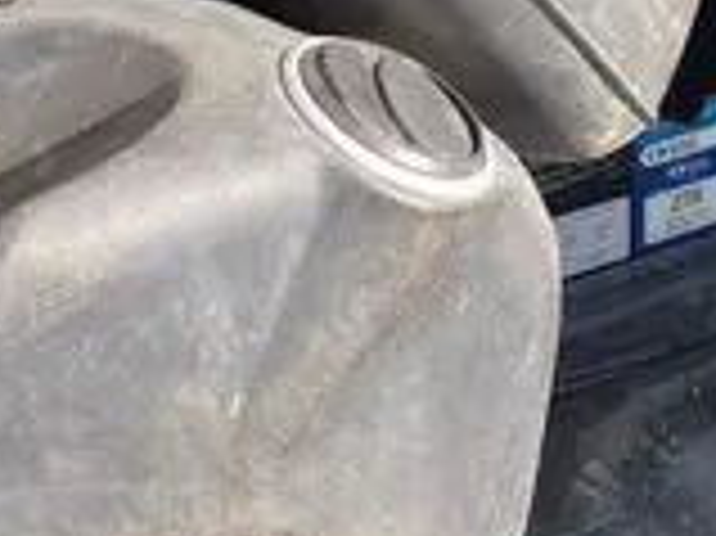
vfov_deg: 14.7
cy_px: -376
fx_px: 1860
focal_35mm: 90
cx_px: 914
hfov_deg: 20.1
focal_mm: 4.2
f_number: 1.6
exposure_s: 1/567
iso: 32
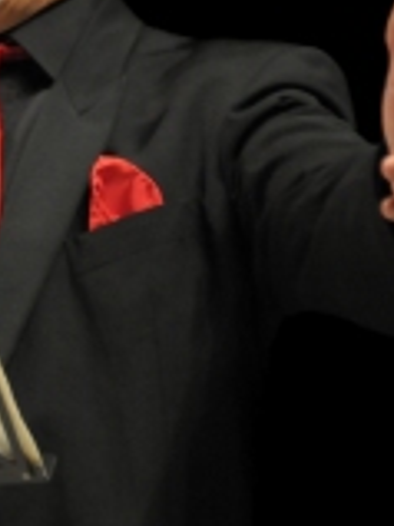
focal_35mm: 571
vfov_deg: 3.5
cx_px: -245
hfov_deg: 2.6
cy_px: 132
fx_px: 8677
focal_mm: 140
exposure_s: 1/250
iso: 2000
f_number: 6
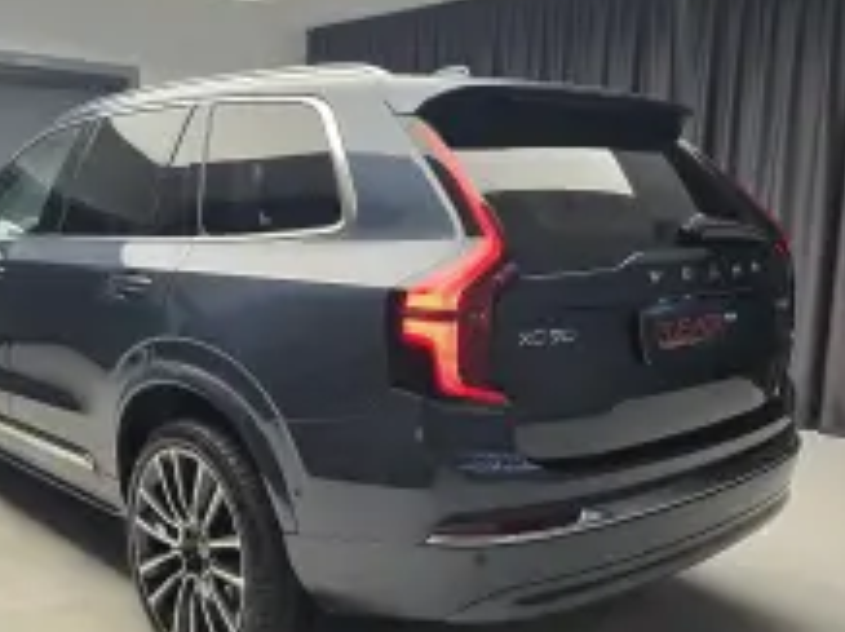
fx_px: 927
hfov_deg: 48.8
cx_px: 349
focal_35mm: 38
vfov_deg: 37.6
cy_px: 299
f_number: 1.7
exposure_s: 1/180
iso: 160
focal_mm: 6.3
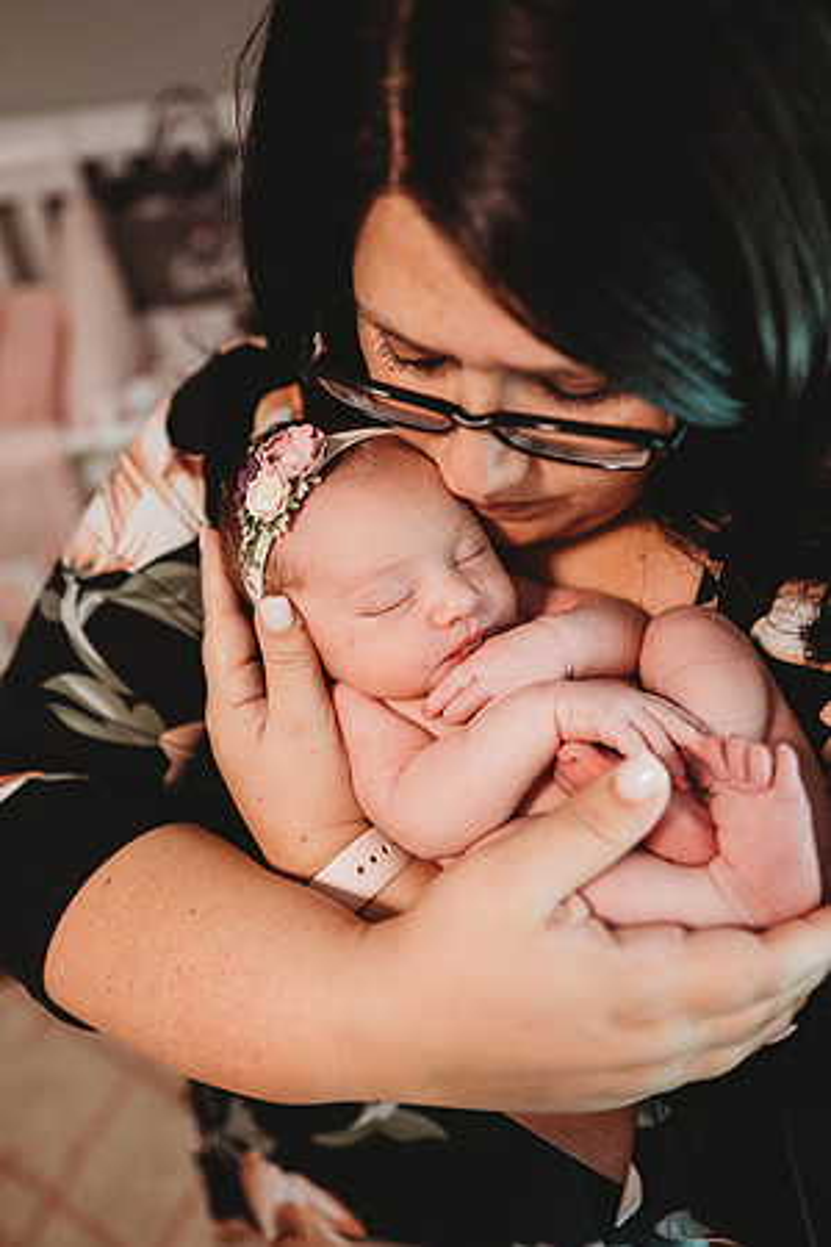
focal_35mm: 24
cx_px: 416
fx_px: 831
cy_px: 624
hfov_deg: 53.1
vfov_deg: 73.7
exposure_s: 1/160
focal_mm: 24
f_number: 2.2
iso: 1600
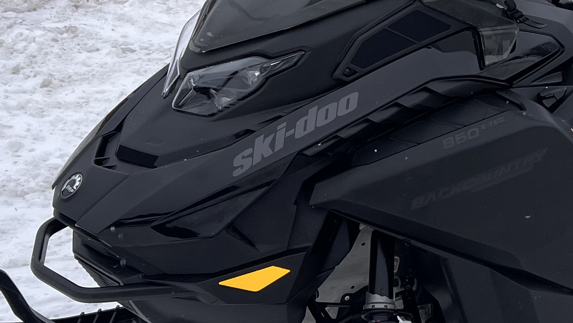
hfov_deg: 22.2
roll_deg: -0.4
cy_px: 115
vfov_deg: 13.3
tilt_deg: -17.7
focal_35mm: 91
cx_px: 616
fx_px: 1383
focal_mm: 5.7
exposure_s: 1/1468
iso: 50
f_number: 1.5
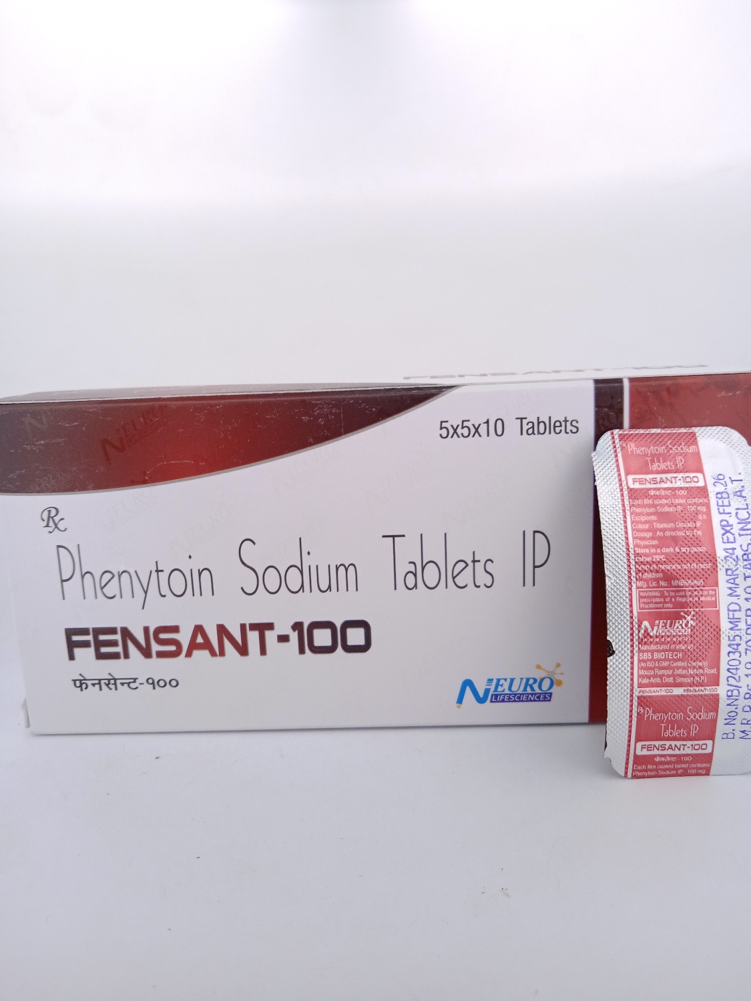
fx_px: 810
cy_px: 500
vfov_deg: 63.4
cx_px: 376
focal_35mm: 28
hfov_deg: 49.7
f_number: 2.2
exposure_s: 1/100
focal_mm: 3.43
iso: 100
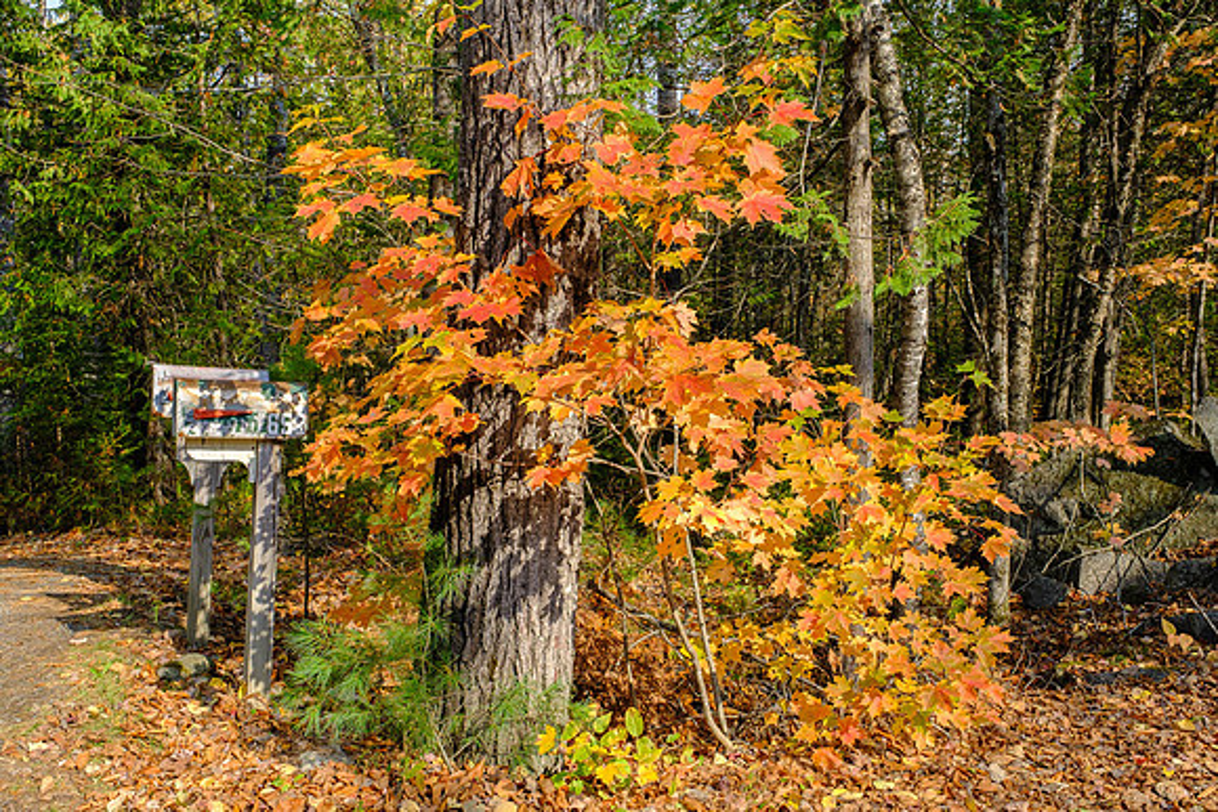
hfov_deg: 53.1
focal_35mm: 36
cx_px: 609
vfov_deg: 36.9
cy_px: 406
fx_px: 1218
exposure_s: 1/400
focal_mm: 24.2
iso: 640
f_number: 8
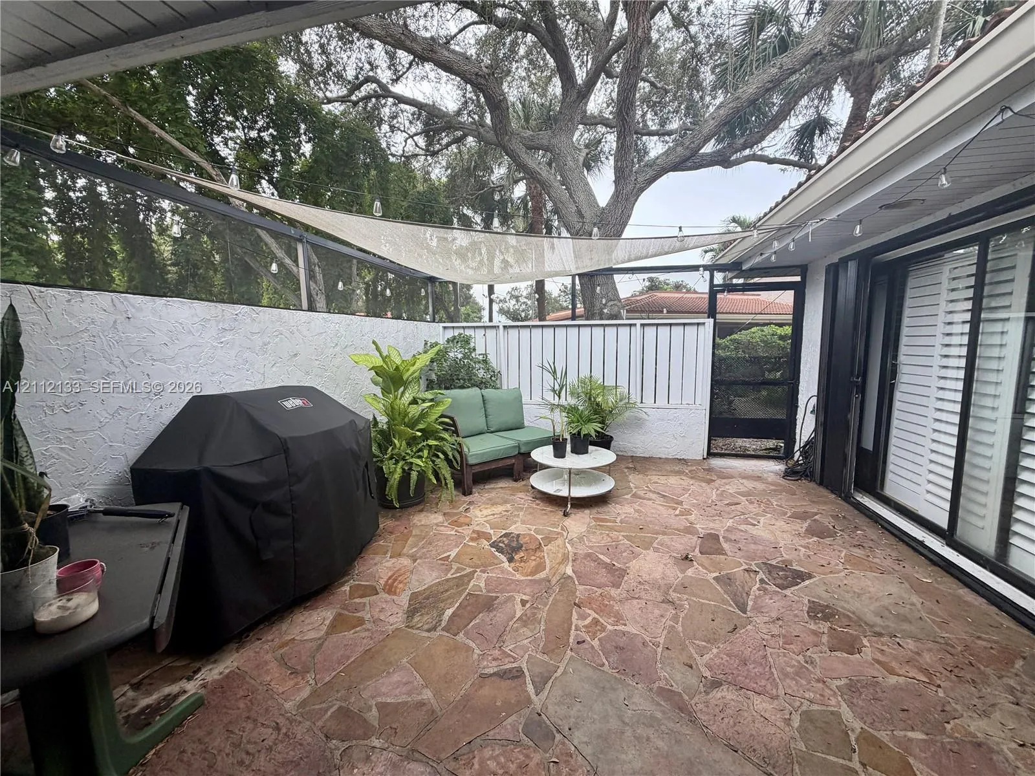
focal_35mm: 14
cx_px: 518
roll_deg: +0.8
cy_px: 388
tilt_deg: -8.1
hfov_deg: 102.1
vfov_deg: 85.7
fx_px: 419
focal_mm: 2.22
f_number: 2.2
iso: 64
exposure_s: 1/121
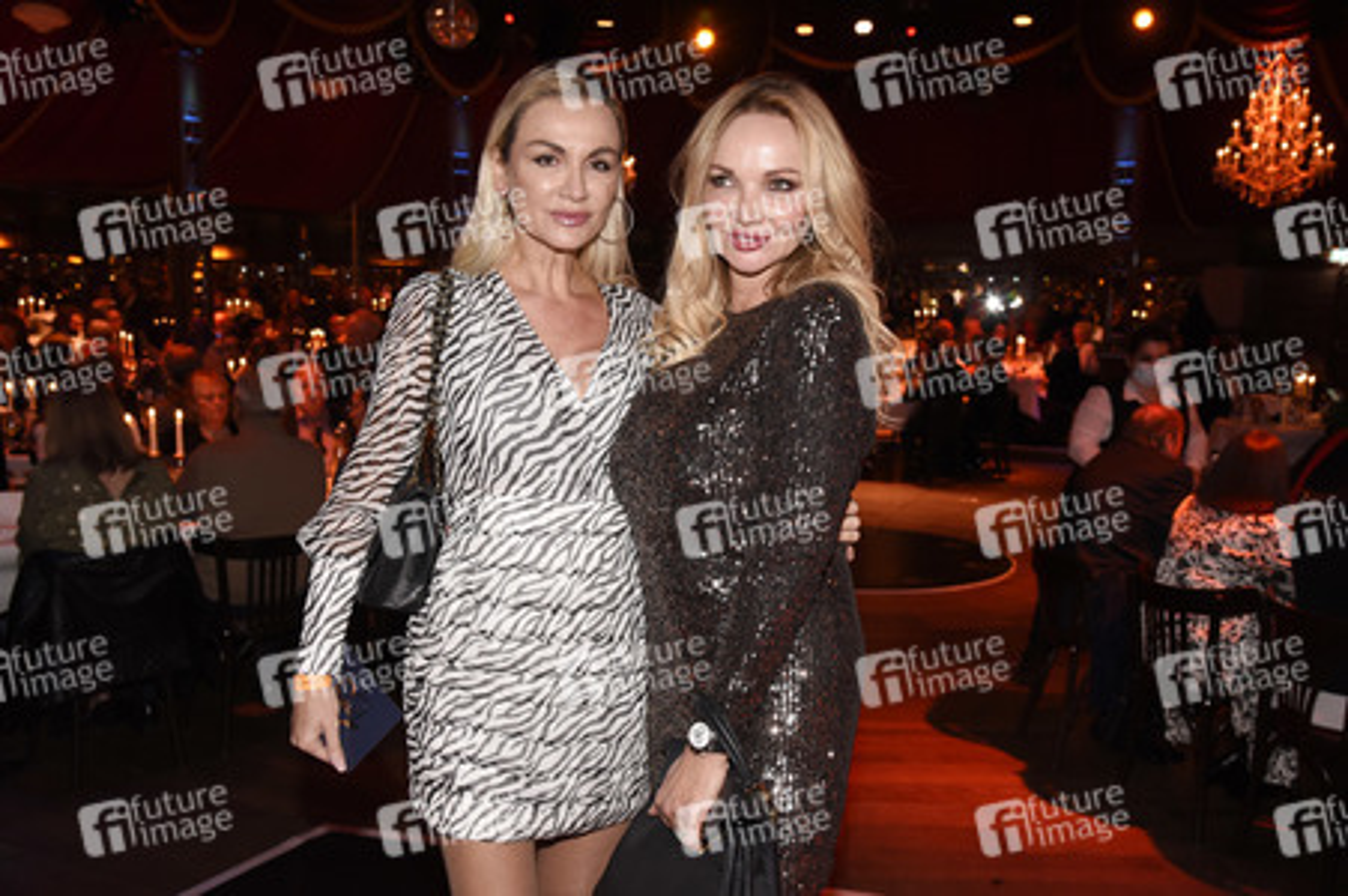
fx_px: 1272
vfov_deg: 38.8
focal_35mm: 34
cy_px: 448
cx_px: 674
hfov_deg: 55.8
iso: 2000
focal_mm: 34
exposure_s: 1/60
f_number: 6.3
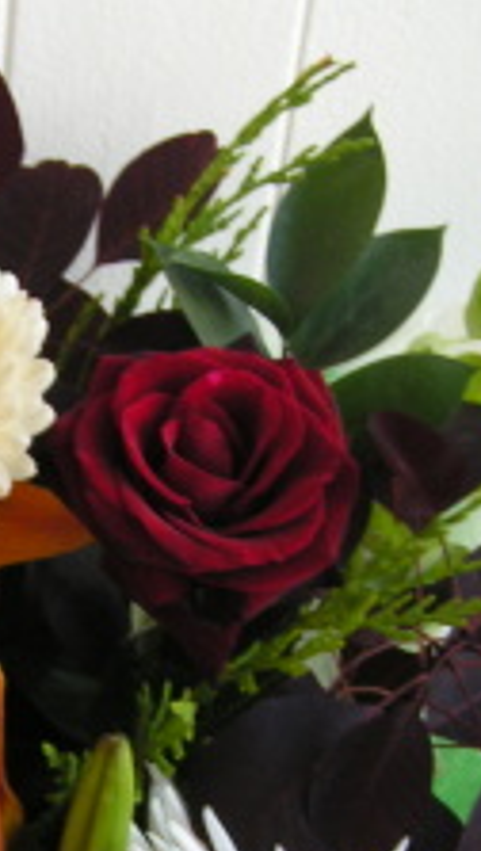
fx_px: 2147
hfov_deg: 12.7
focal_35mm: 95
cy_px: 687
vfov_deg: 22.1
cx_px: 34
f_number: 2.8
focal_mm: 6.3
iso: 64
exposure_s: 1/50
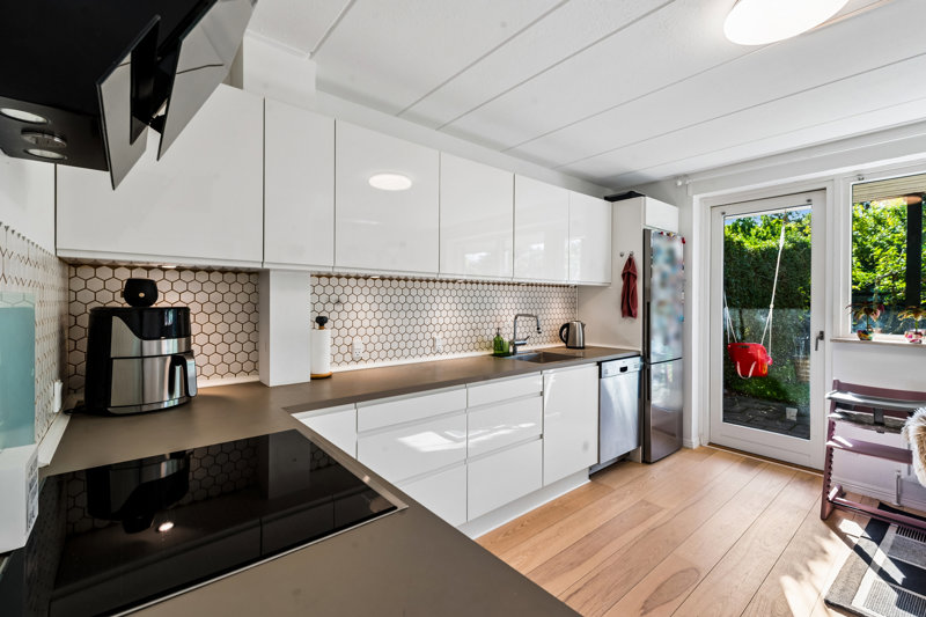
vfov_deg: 77.3
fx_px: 386
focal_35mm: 15
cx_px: 463
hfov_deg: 100.4
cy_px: 308
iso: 250
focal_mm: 15
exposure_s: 1/15
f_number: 10
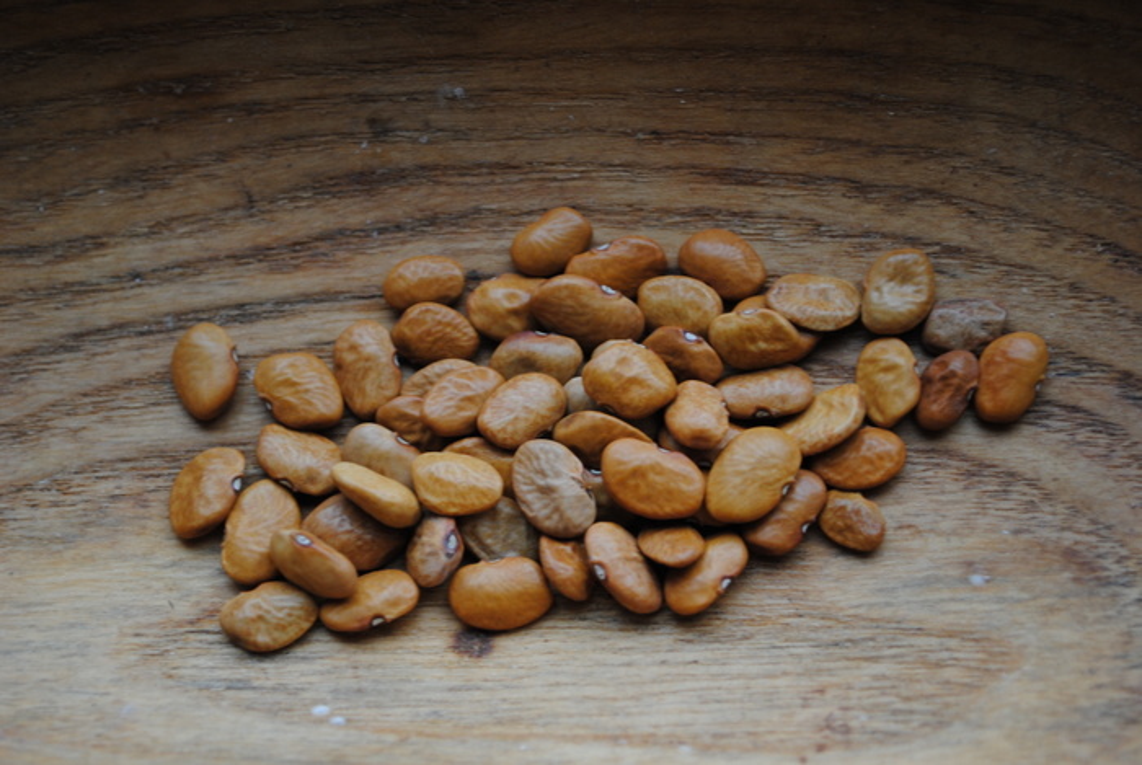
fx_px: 2621
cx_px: 571
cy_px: 382
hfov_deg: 24.6
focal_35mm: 82
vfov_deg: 16.6
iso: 320
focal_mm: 55
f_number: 5.6
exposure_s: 1/60
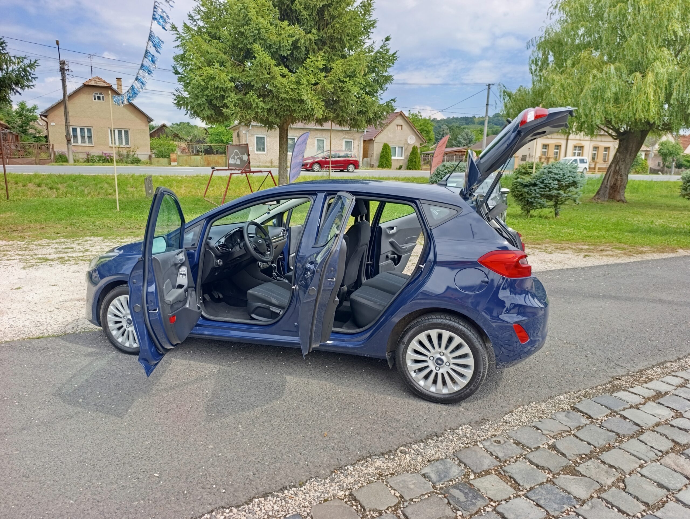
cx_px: 345
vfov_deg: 59.0
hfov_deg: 73.8
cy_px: 260
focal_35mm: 23
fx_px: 459
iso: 50
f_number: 1.6
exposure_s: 1/146
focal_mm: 6.14
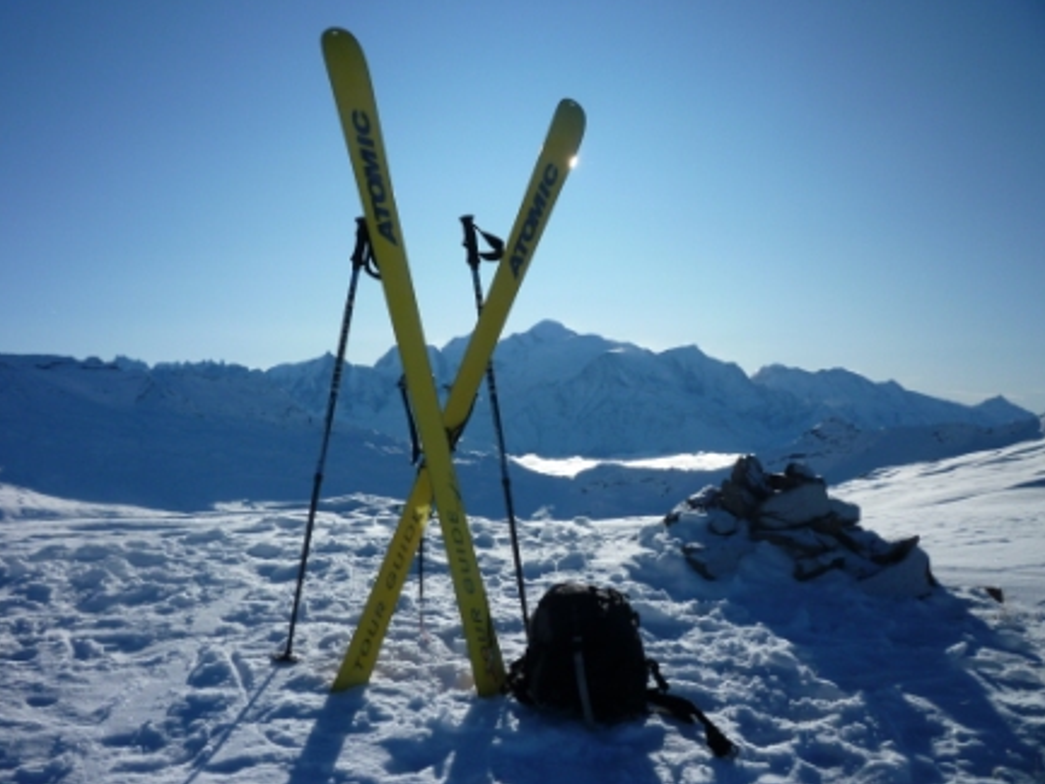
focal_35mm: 30
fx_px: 906
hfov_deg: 59.9
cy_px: 381
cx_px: 519
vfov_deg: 46.8
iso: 80
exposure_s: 1/800
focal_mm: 5.2
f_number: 5.6
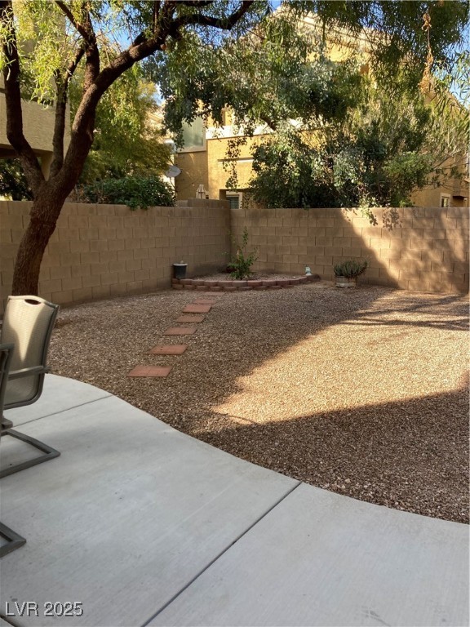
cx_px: 235
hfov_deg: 49.7
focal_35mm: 28
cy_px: 314
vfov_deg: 63.4
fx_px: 507
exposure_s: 1/286
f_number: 1.8
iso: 20
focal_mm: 3.99
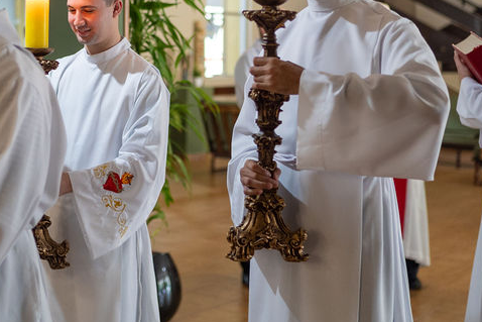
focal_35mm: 75
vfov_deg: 17.7
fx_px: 1004
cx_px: 131
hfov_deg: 26.7
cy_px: -14
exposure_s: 1/125
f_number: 1.8
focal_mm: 35
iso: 1000
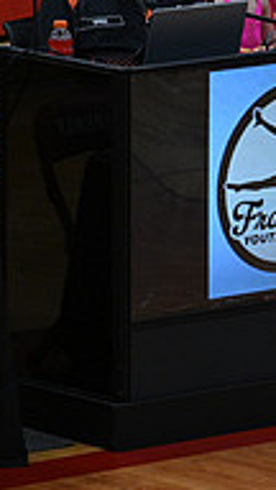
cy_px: 68
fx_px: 7000
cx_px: 723
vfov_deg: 4.0
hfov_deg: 2.2
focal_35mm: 538
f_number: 4
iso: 4000
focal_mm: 170
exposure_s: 1/400
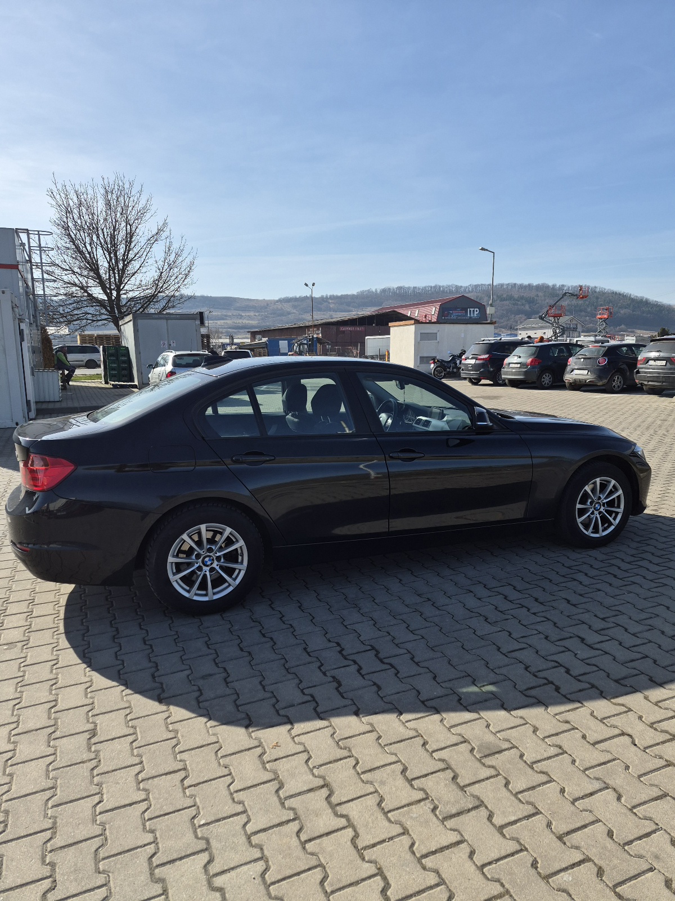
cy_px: 450
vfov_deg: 73.9
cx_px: 338
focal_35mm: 23
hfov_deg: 58.9
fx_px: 598
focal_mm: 5.4
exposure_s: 1/10000
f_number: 1.8
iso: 80
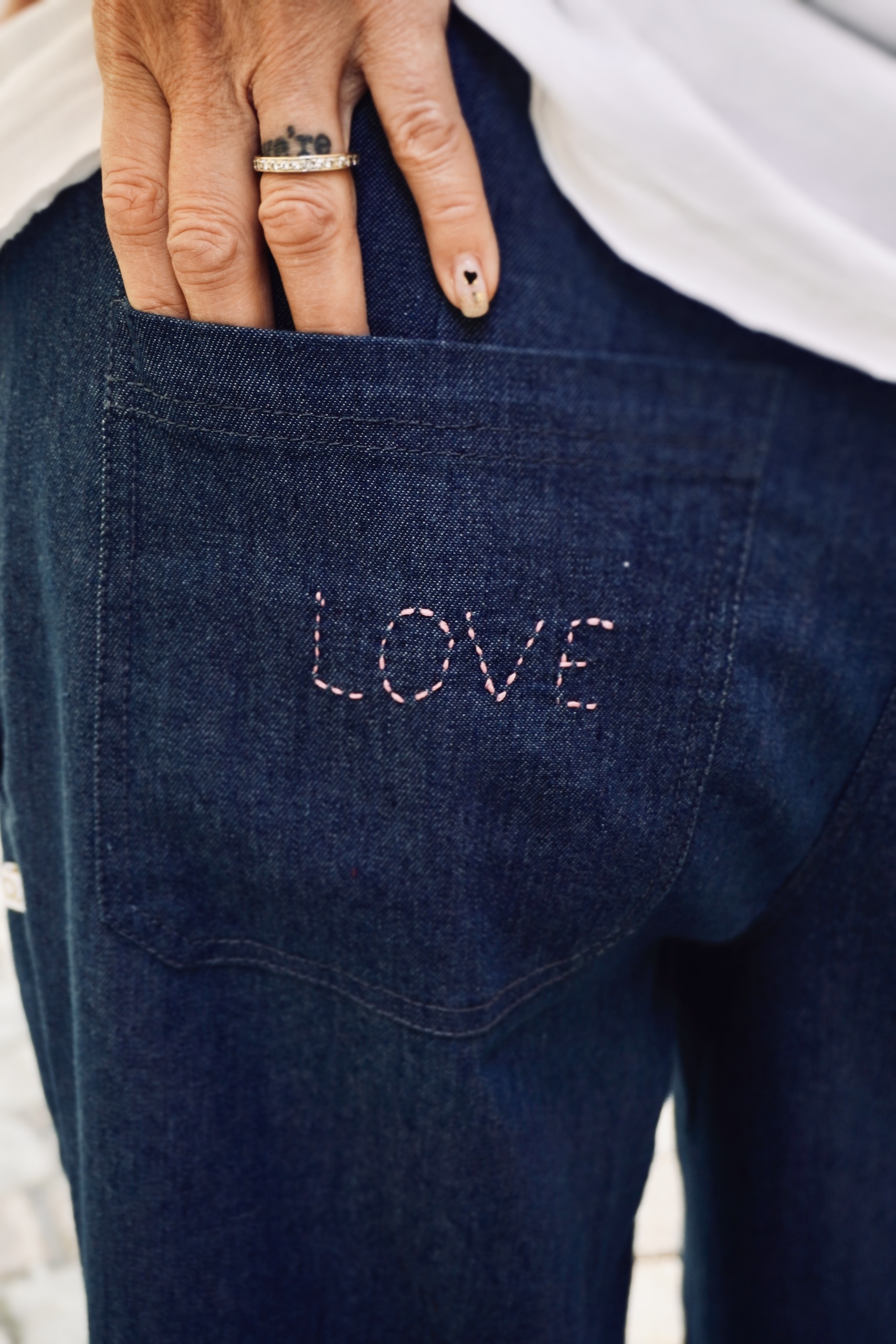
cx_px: 448
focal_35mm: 54
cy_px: 672
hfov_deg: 25.1
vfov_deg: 36.9
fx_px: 2016
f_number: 5.6
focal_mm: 36
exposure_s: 1/80
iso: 100
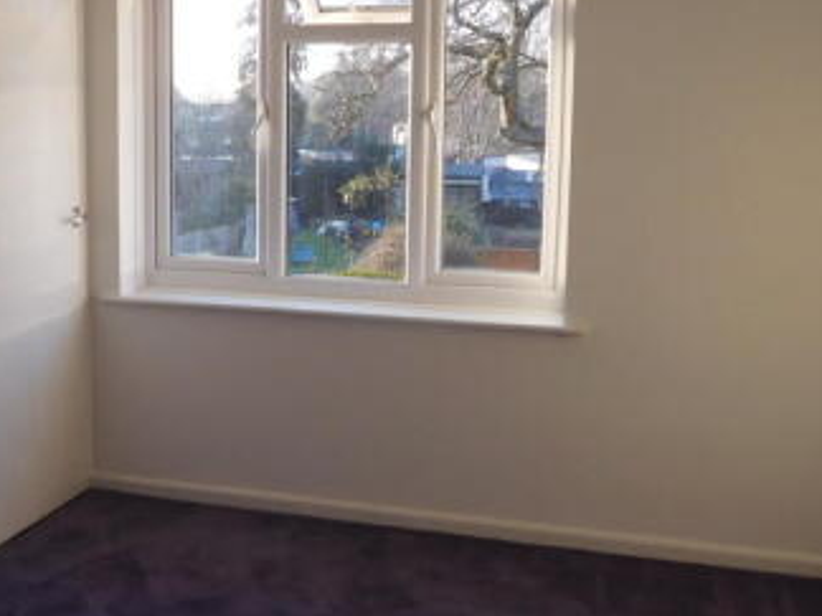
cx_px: 321
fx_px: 1069
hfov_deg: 41.8
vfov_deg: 32.1
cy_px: 242
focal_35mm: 45
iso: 125
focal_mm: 4.5
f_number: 3.4
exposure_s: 1/100
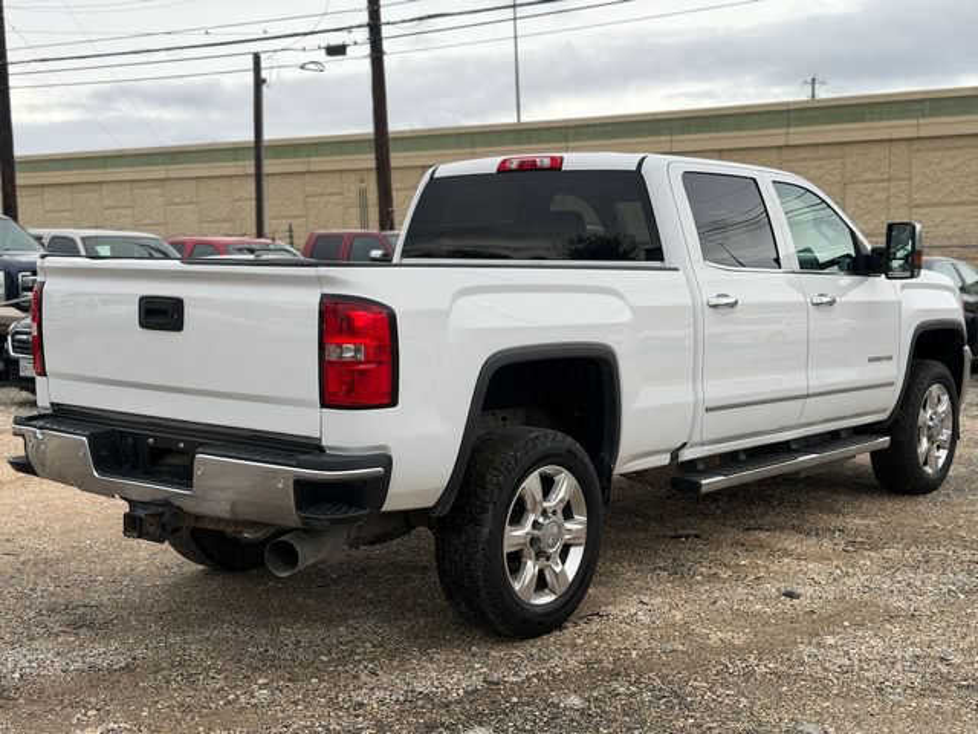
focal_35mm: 48
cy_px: 367
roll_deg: +2.5
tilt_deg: -5.6
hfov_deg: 39.7
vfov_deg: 30.3
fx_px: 1356
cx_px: 489
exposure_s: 1/794
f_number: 1.78
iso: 64
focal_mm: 6.76
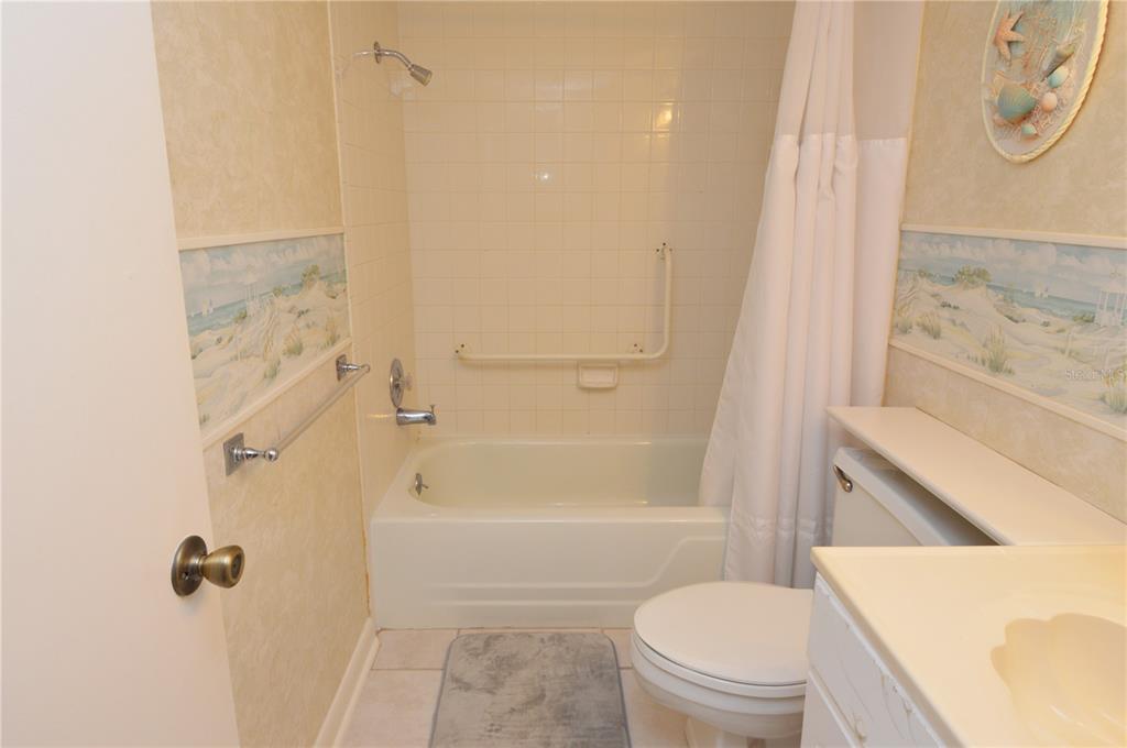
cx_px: 564
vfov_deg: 67.2
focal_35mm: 18
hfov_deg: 90.1
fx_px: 563
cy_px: 374
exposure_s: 1/100
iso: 400
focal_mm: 12
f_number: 5
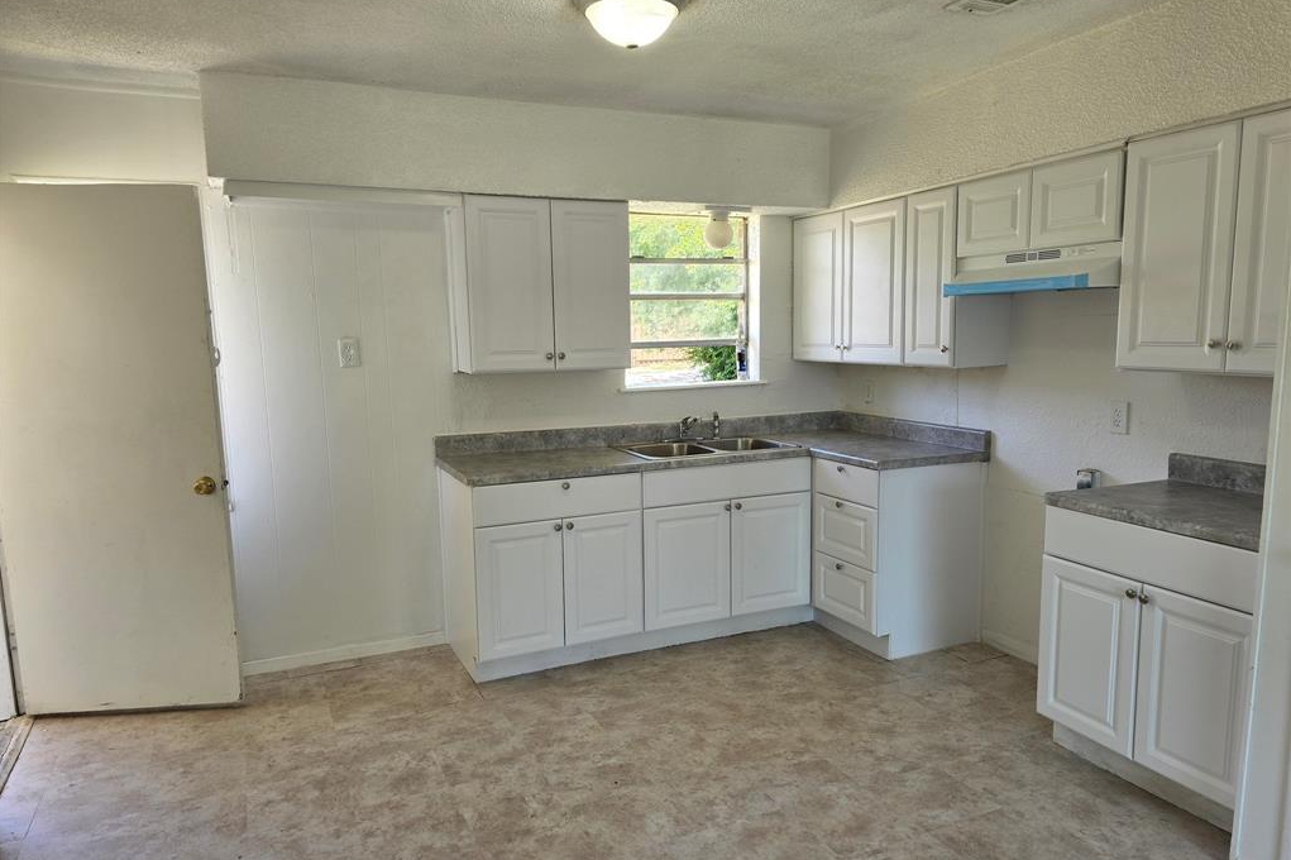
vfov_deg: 53.0
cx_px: 645
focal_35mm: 24
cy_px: 468
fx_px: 860
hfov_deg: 73.8
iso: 50
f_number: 1.7
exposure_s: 1/120
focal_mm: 6.3
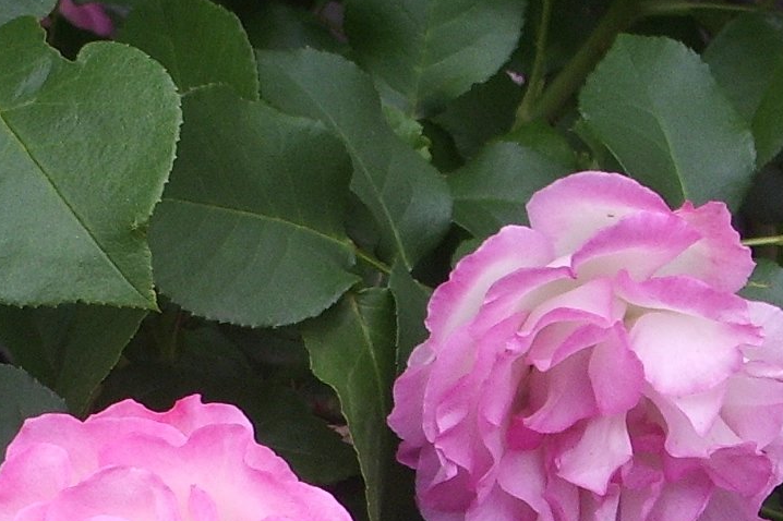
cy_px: 622
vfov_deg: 7.4
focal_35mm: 184
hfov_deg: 11.1
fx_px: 4000
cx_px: 24
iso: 100
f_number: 3.5
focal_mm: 10.2
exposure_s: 1/125
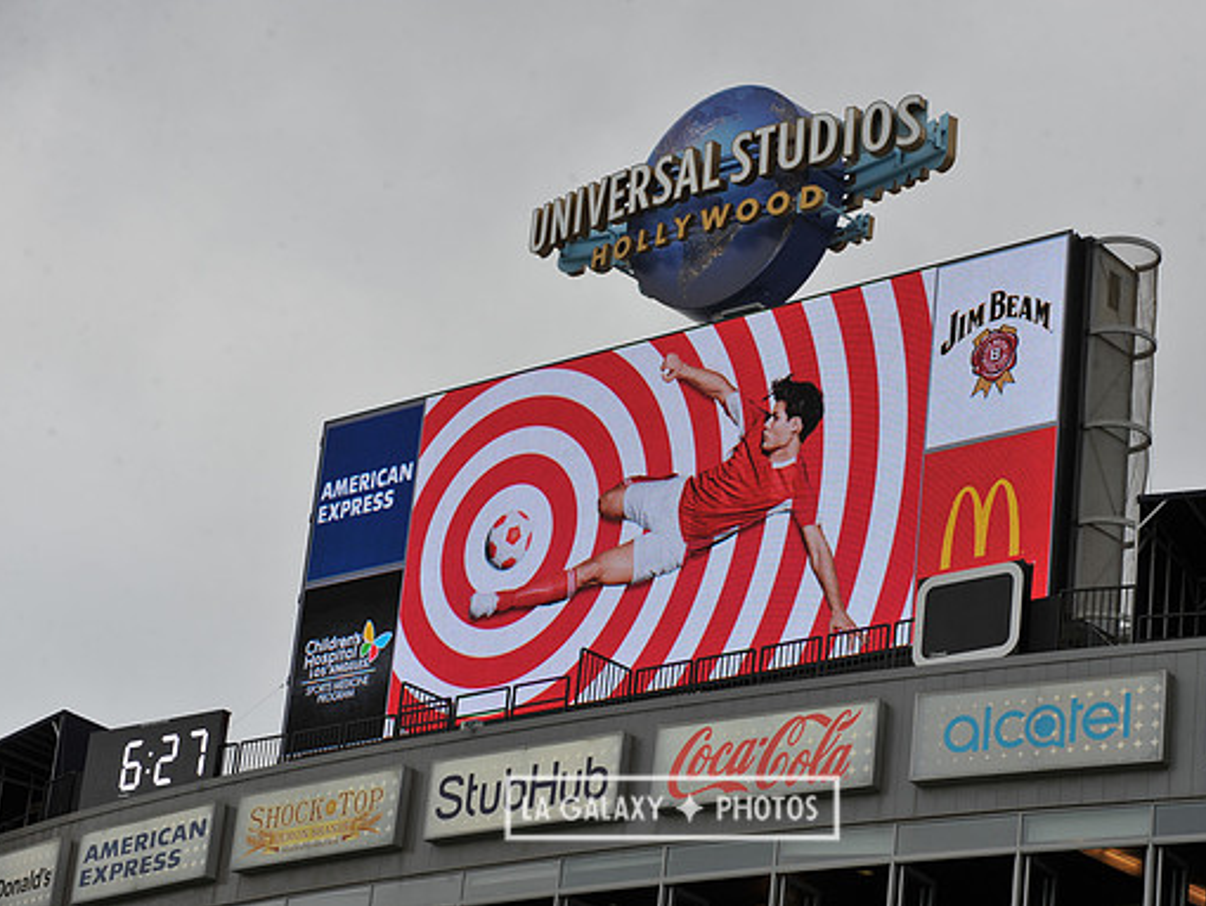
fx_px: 3730
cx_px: 672
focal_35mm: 107
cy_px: 452
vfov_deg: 13.8
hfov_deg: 18.4
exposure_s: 1/200
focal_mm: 98
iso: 400
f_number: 9
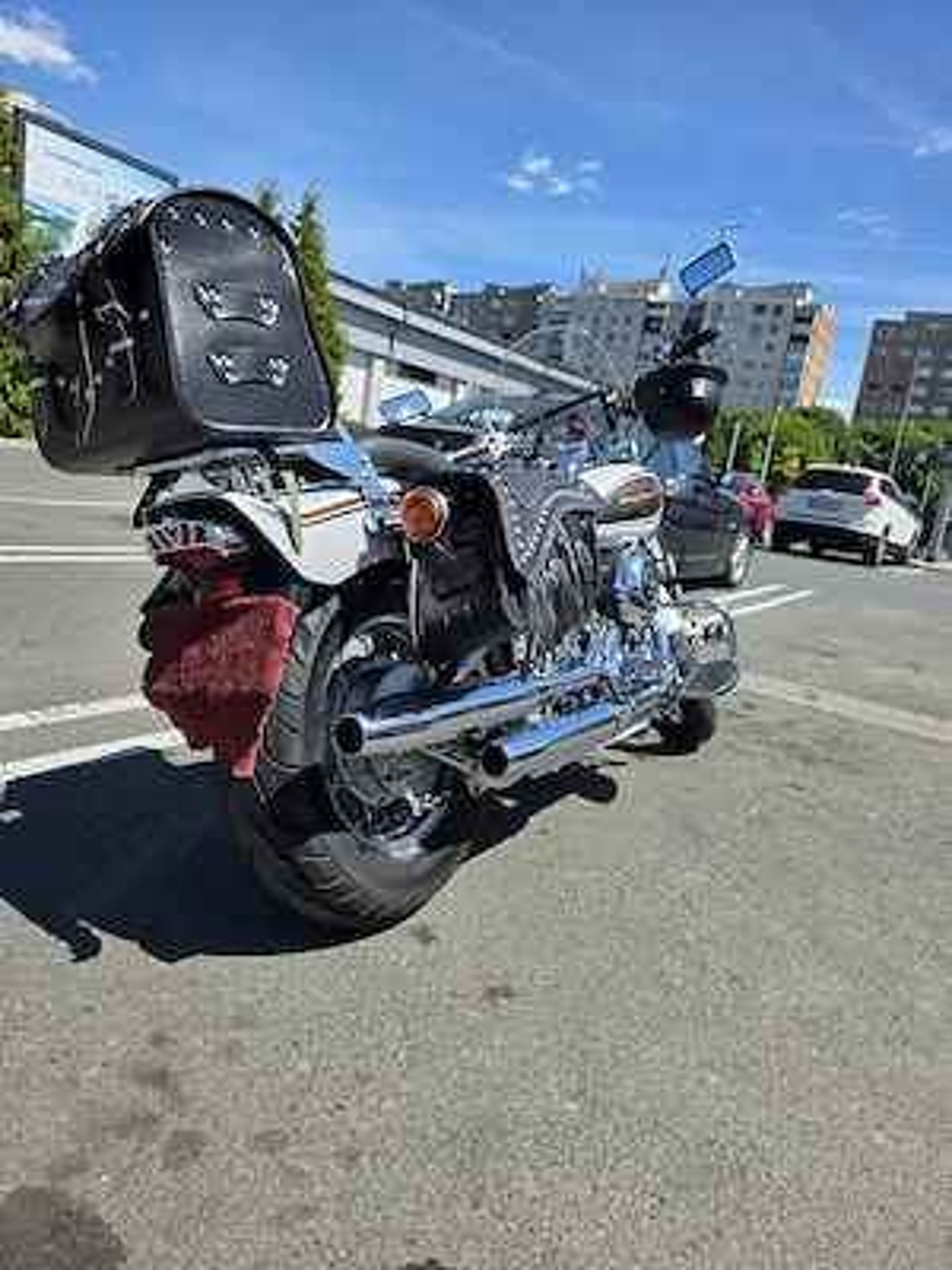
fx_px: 843
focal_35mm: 23
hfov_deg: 58.9
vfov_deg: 73.9
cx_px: 476
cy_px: 635
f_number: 1.7
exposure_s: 1/5000
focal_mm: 6.3
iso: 80
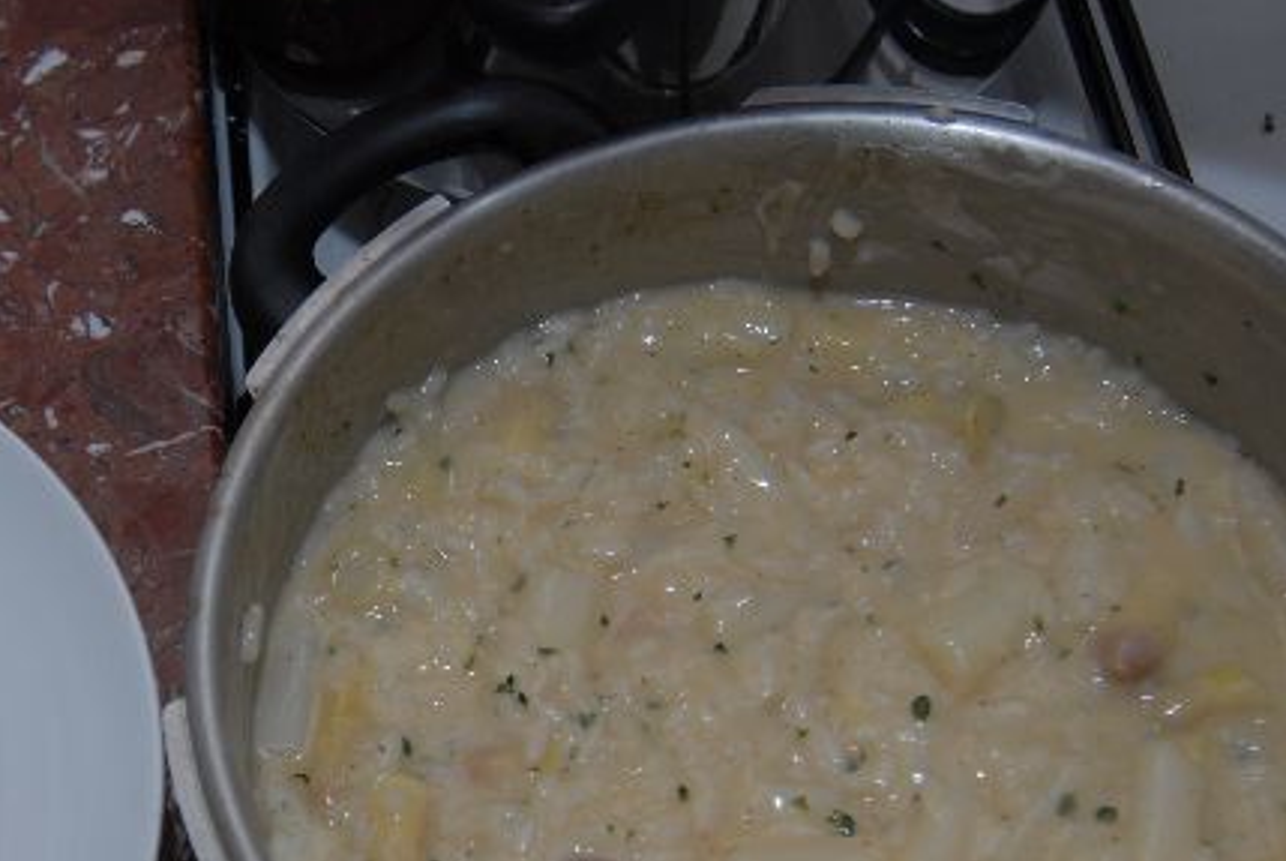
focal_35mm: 65
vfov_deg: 20.7
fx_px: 2324
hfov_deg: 30.6
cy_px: 702
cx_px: 387
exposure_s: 1/60
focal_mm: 24
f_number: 5
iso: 200
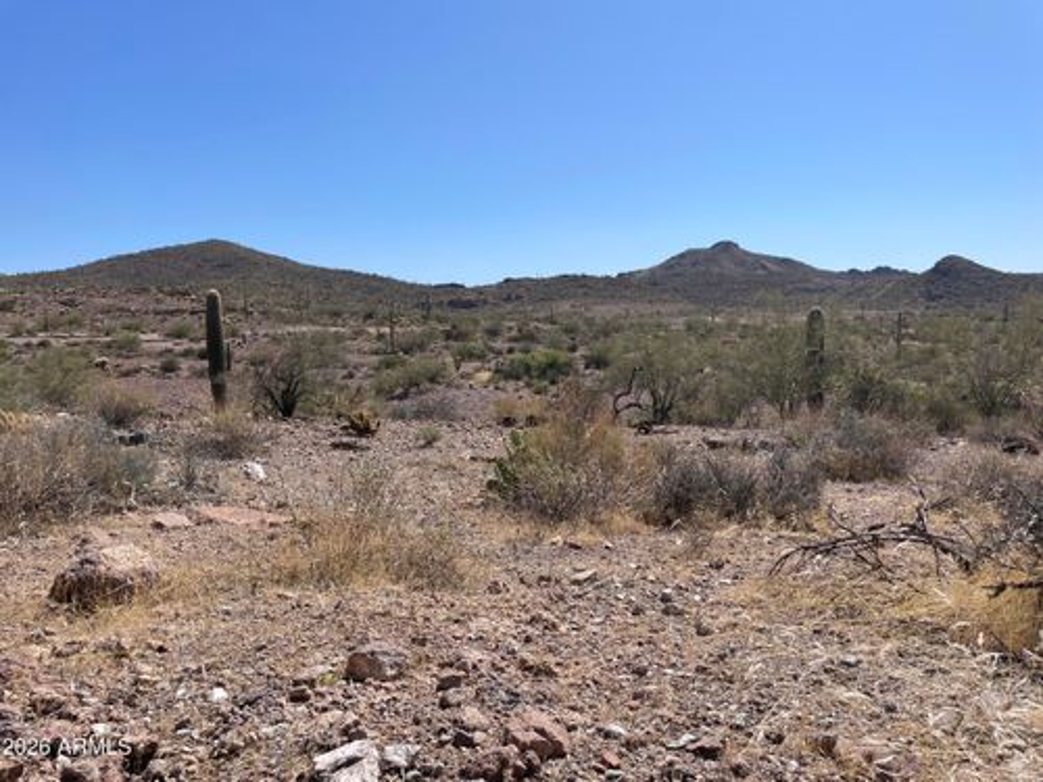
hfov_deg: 67.3
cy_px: 391
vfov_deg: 53.1
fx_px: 783
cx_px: 522
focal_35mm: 26
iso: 32
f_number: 1.6
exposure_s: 1/4831
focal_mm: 4.2
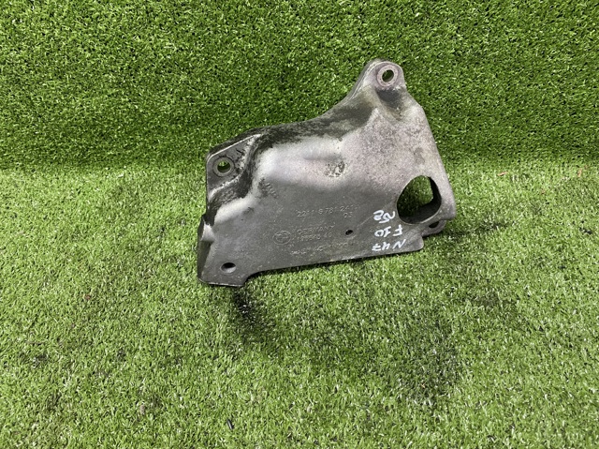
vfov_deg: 53.0
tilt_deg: -45.2
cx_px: 300
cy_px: 224
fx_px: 450
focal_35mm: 26
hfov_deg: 67.3
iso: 200
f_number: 1.8
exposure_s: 1/60
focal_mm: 4.25
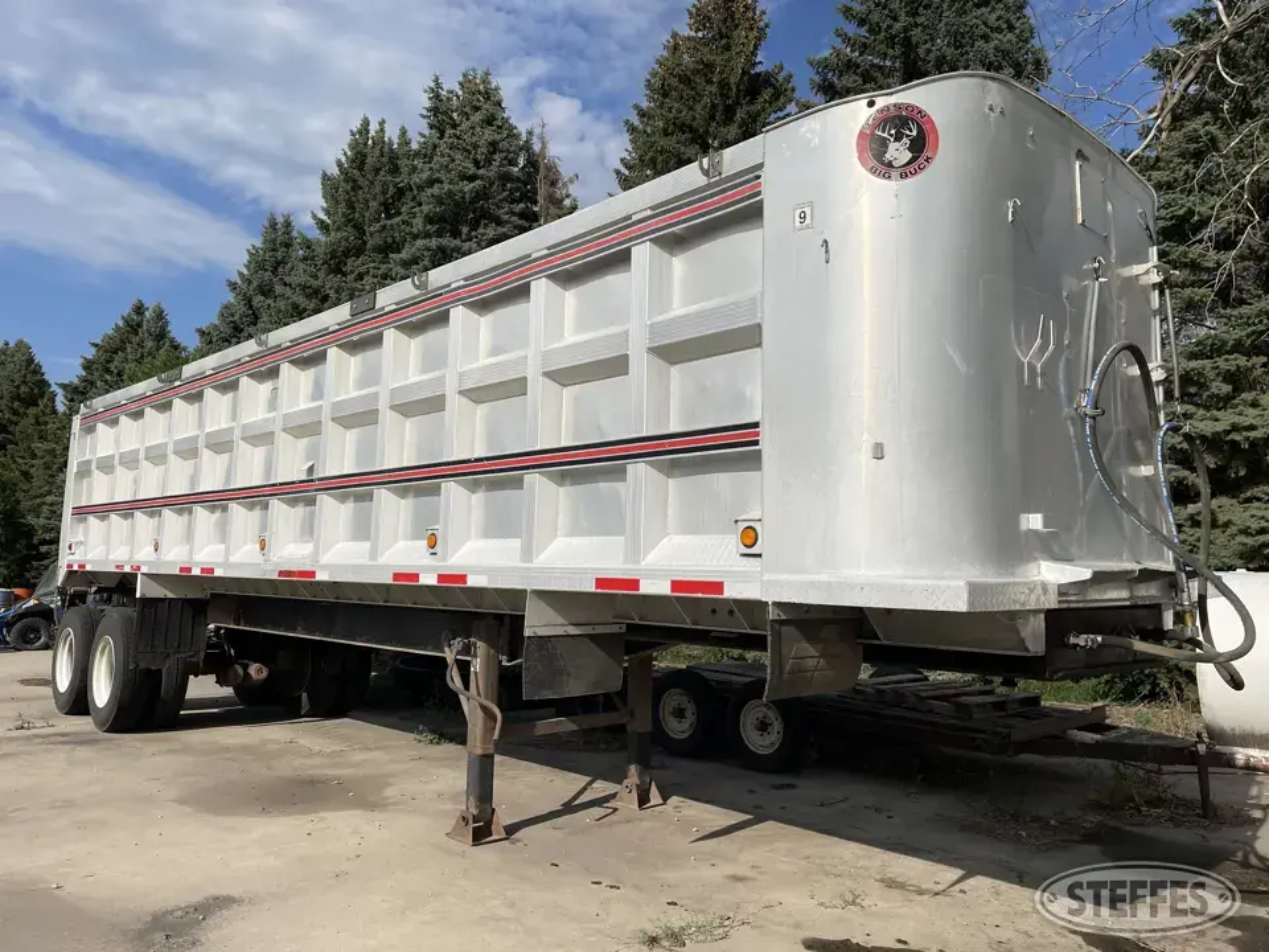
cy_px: 476
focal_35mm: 26
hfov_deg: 67.3
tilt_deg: +7.3
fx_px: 953
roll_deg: -1.1
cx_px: 634
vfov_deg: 53.1
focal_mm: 4.2
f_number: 1.6
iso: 32
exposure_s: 1/7299
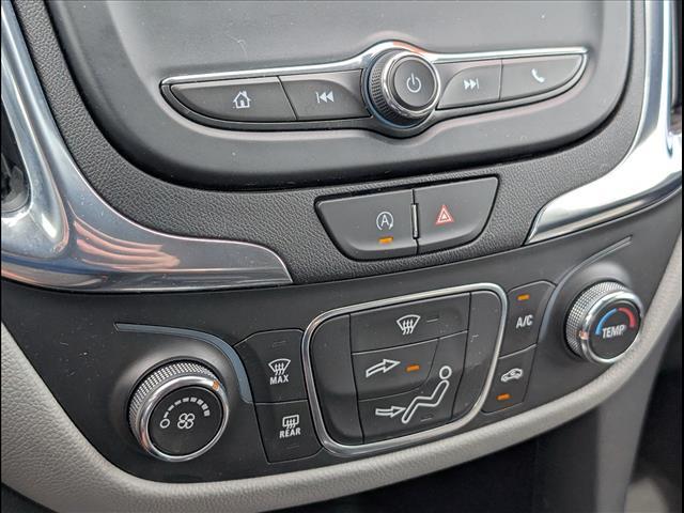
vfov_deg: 29.7
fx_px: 968
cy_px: 256
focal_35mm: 49
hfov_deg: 38.9
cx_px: 342
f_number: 1.68
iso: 60
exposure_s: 1/263
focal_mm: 6.9
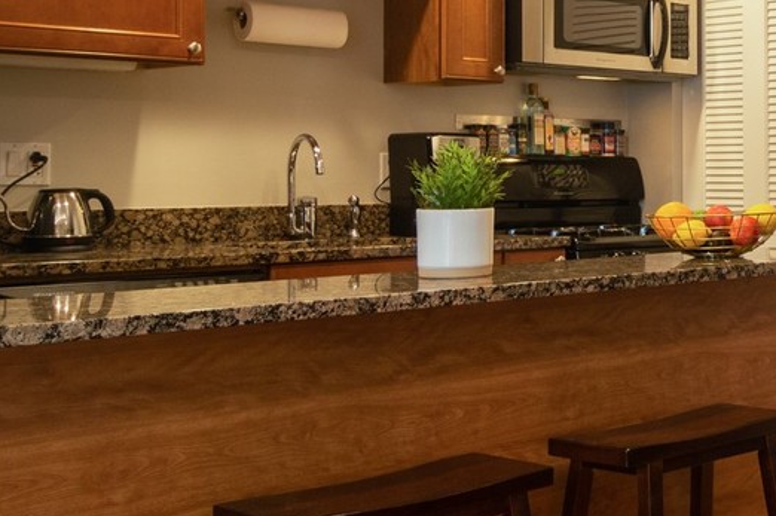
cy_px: 184
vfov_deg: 24.1
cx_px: 1062
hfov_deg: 28.0
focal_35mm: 56
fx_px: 1206
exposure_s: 1/4
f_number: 8
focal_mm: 12
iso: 200
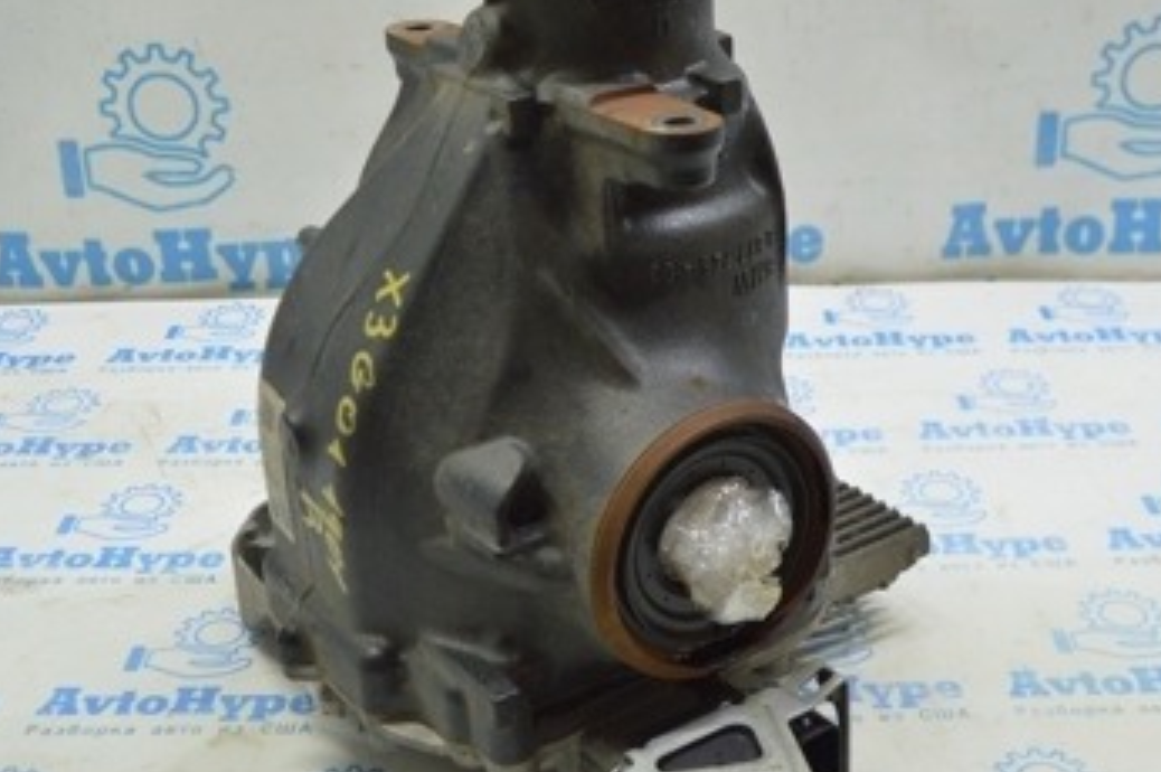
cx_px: 624
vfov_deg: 26.9
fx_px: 1611
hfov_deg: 39.6
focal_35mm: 50
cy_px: 321
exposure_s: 1/40
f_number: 3.5
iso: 400
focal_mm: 18
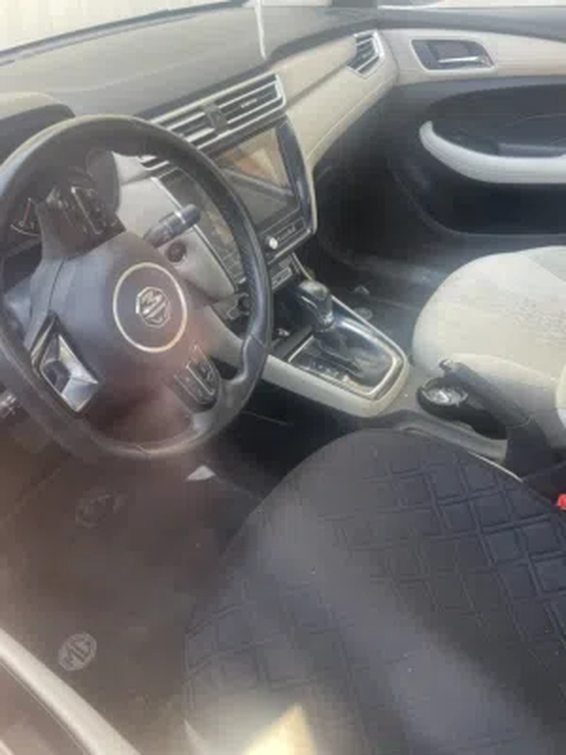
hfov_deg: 53.1
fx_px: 567
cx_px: 283
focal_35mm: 26
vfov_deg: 67.3
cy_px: 378
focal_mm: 4.2
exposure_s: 1/121
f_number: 1.6
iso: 100
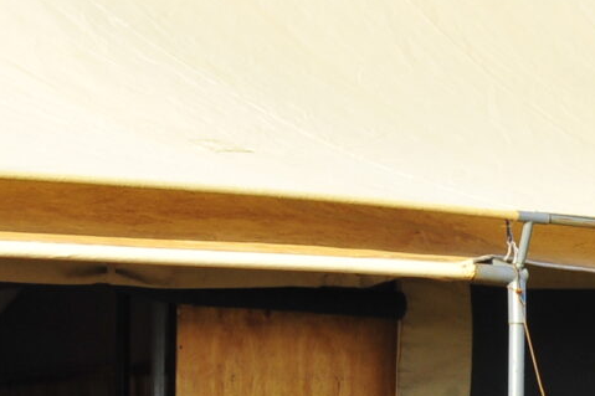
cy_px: 456
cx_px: -183
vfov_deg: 5.1
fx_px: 4411
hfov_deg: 7.6
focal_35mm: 267
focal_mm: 50
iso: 640
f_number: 14
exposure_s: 1/100
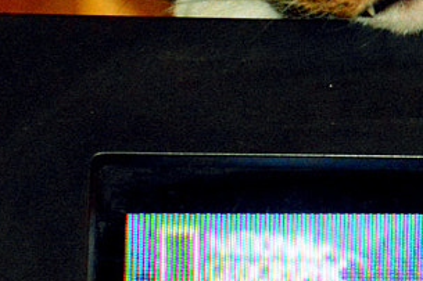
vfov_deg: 3.5
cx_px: 878
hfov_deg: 5.1
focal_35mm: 393
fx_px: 4615
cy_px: 274
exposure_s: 1/60
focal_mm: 50
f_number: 4.8
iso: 3200
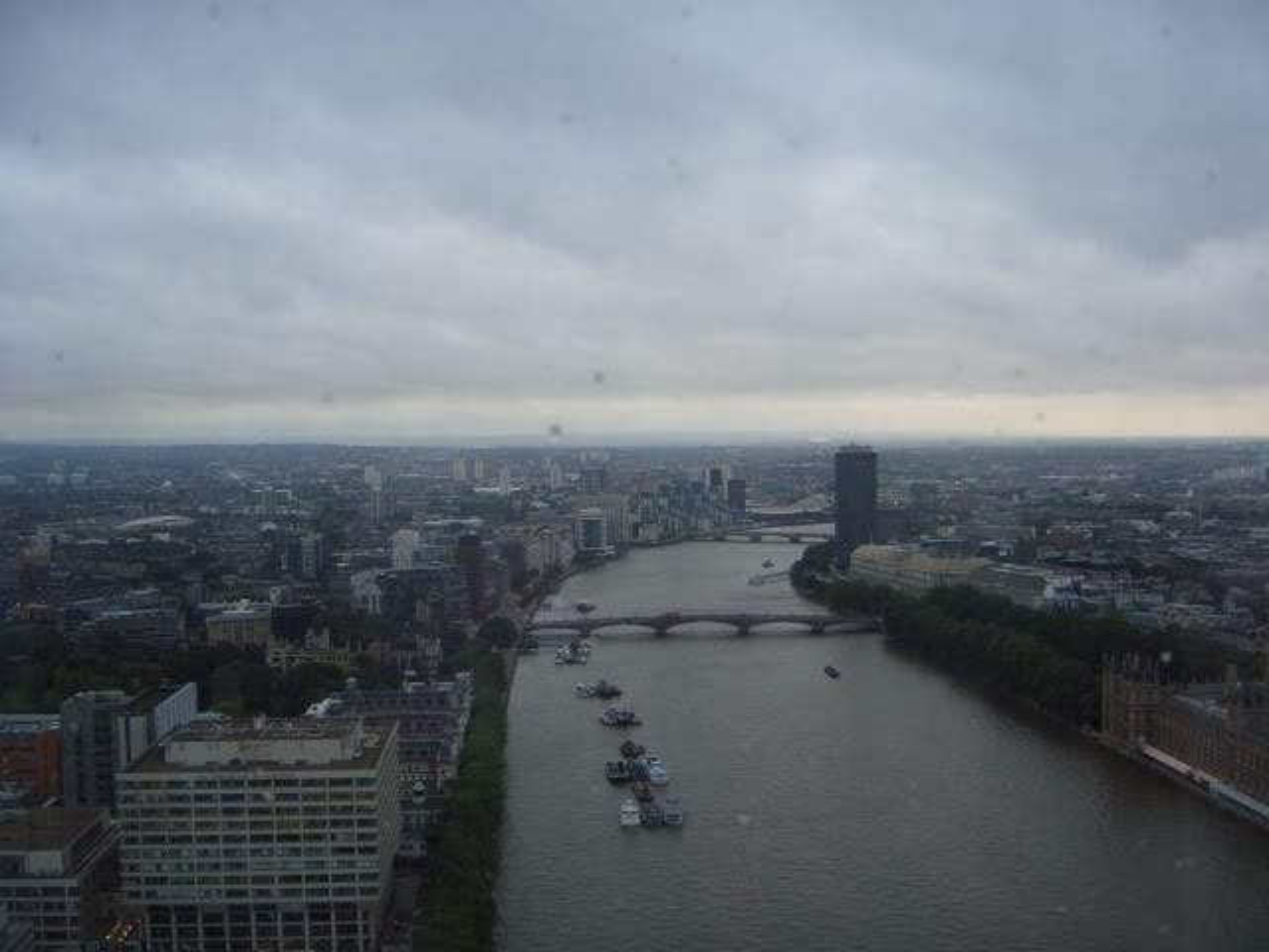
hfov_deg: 47.9
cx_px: 634
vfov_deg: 36.8
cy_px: 476
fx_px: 1430
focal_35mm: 39
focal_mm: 8
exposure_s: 1/100
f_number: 2.8
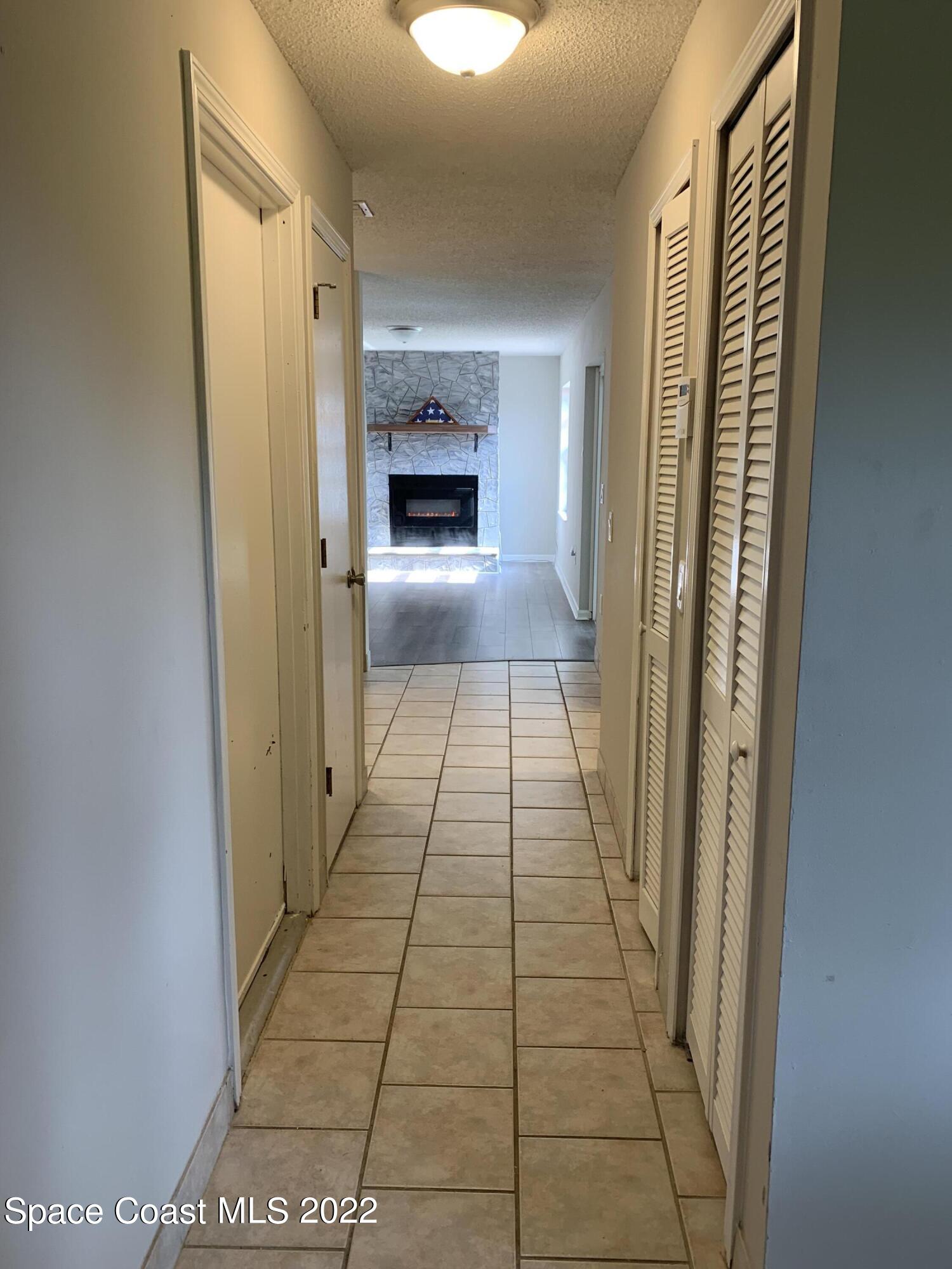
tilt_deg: -9.8
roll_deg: -0.1
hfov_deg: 53.1
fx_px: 953
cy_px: 634
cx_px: 476
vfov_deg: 67.3
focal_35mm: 26
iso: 64
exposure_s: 1/60
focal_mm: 4.25
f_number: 1.8
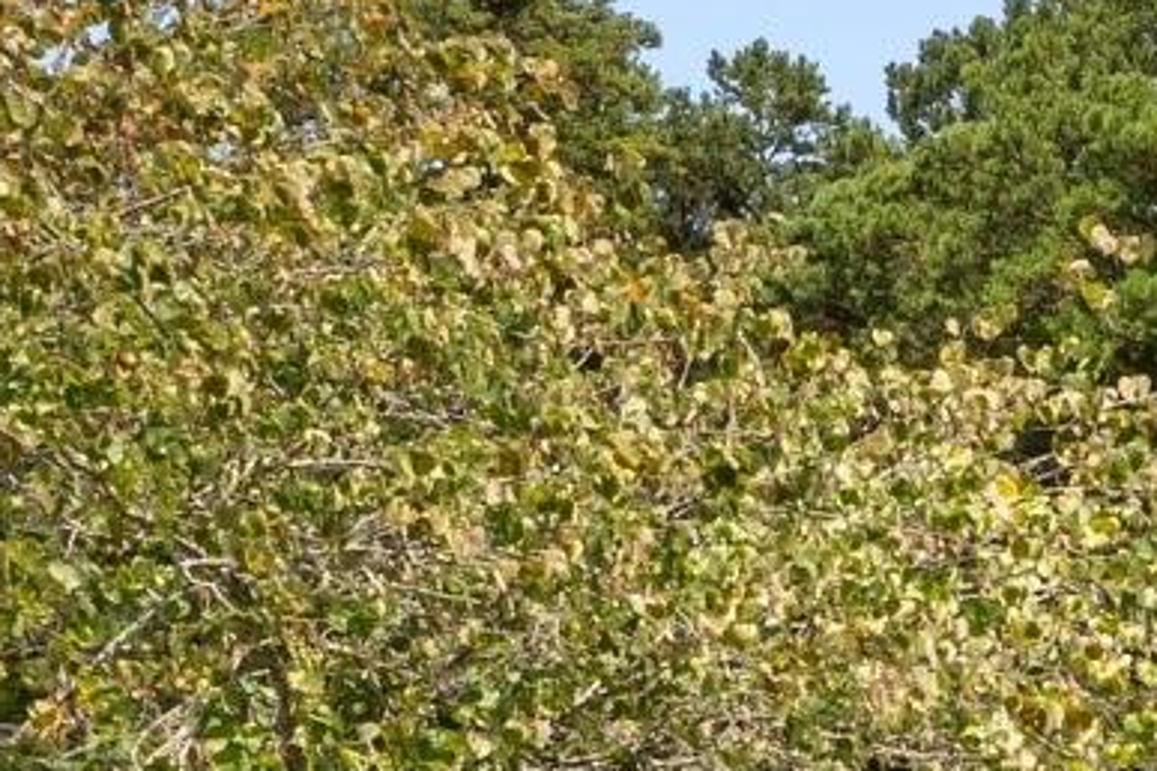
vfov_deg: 9.0
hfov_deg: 11.4
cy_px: 1240
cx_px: 2840
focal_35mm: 148
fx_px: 4756
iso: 100
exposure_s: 1/400
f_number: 5.6
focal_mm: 10.26
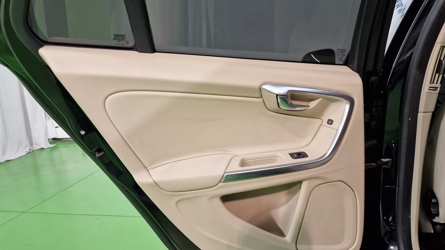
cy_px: 121
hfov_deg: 71.9
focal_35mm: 26
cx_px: 223
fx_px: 307
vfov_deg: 44.4
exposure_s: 1/100
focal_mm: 6.4
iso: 200
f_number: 1.8
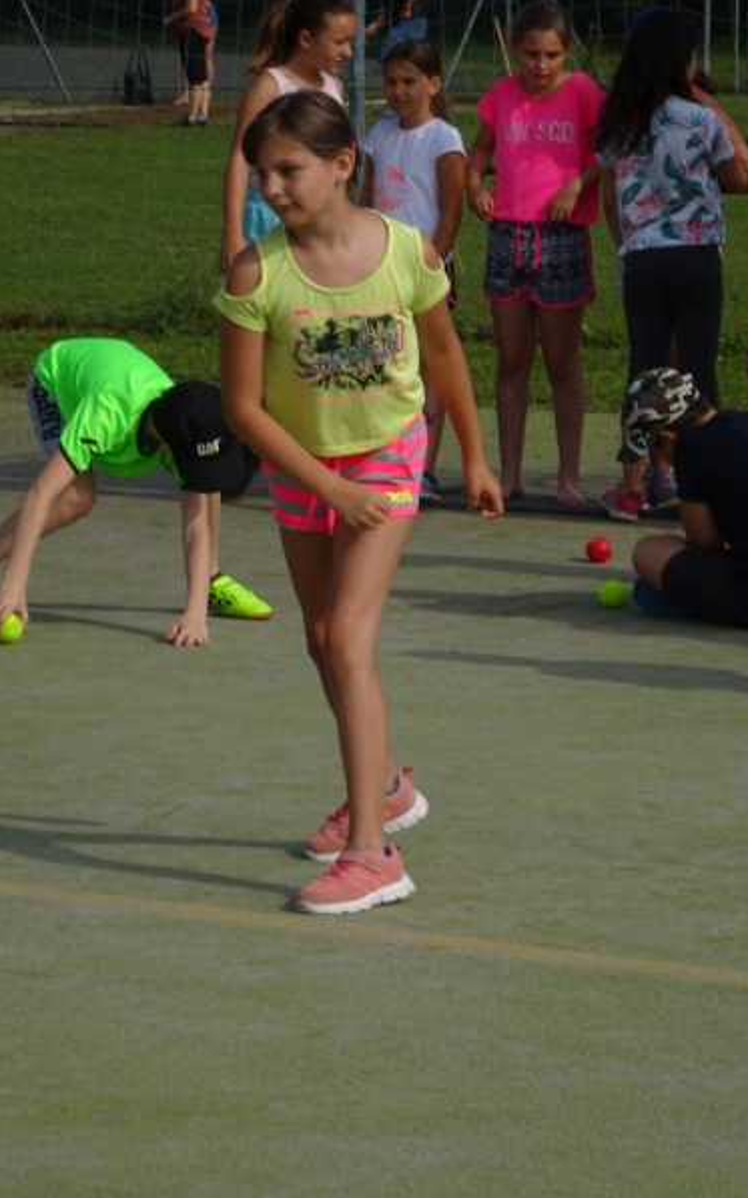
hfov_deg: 8.0
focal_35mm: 164
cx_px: 383
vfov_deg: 12.8
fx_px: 5350
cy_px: 598
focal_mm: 26.39
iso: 80
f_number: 5.6
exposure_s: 1/400
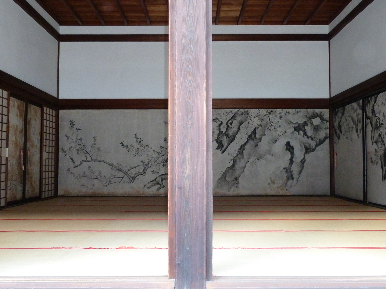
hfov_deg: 46.8
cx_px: 193
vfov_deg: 36.0
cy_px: 144
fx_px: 446
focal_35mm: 40
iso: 400
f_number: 3.6
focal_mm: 6.5
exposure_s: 1/30
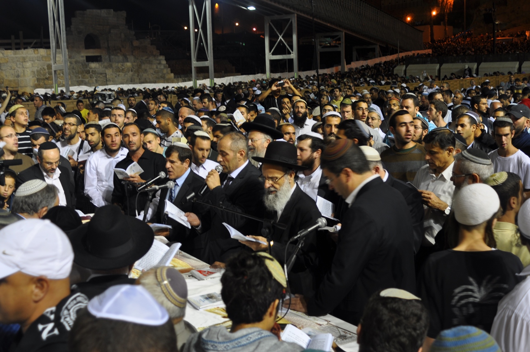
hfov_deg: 46.5
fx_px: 618
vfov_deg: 31.8
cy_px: 176
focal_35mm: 42
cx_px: 265
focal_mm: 28
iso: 200
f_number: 3.5
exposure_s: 1/25
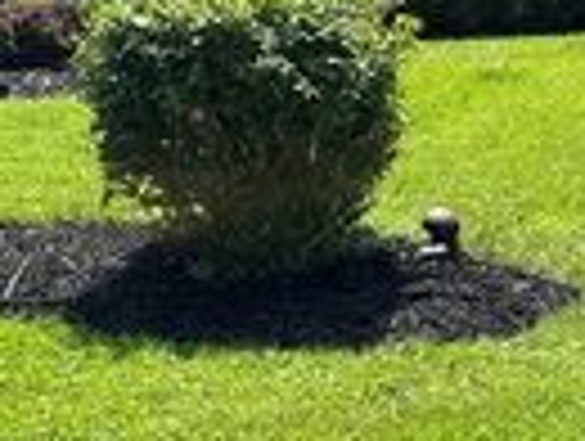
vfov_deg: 14.0
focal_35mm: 100
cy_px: -205
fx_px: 1693
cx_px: 603
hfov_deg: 19.0
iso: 50
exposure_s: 1/2513
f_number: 1.6
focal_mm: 5.96
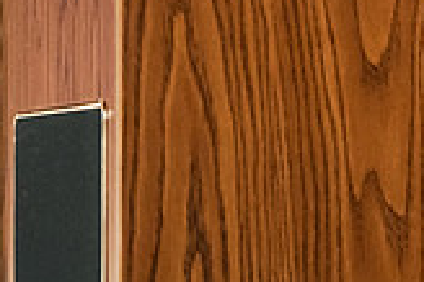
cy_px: -180
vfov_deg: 3.2
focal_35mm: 432
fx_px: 5083
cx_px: 582
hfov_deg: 4.8
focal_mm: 122
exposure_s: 1/200
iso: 2500
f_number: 3.2
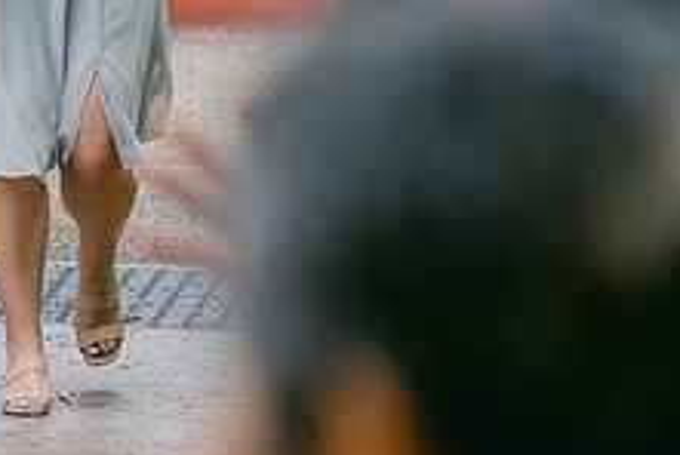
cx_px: 62
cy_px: -97
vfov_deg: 3.1
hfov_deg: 4.6
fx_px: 8398
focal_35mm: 444
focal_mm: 110.6
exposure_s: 1/240
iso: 320
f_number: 2.8
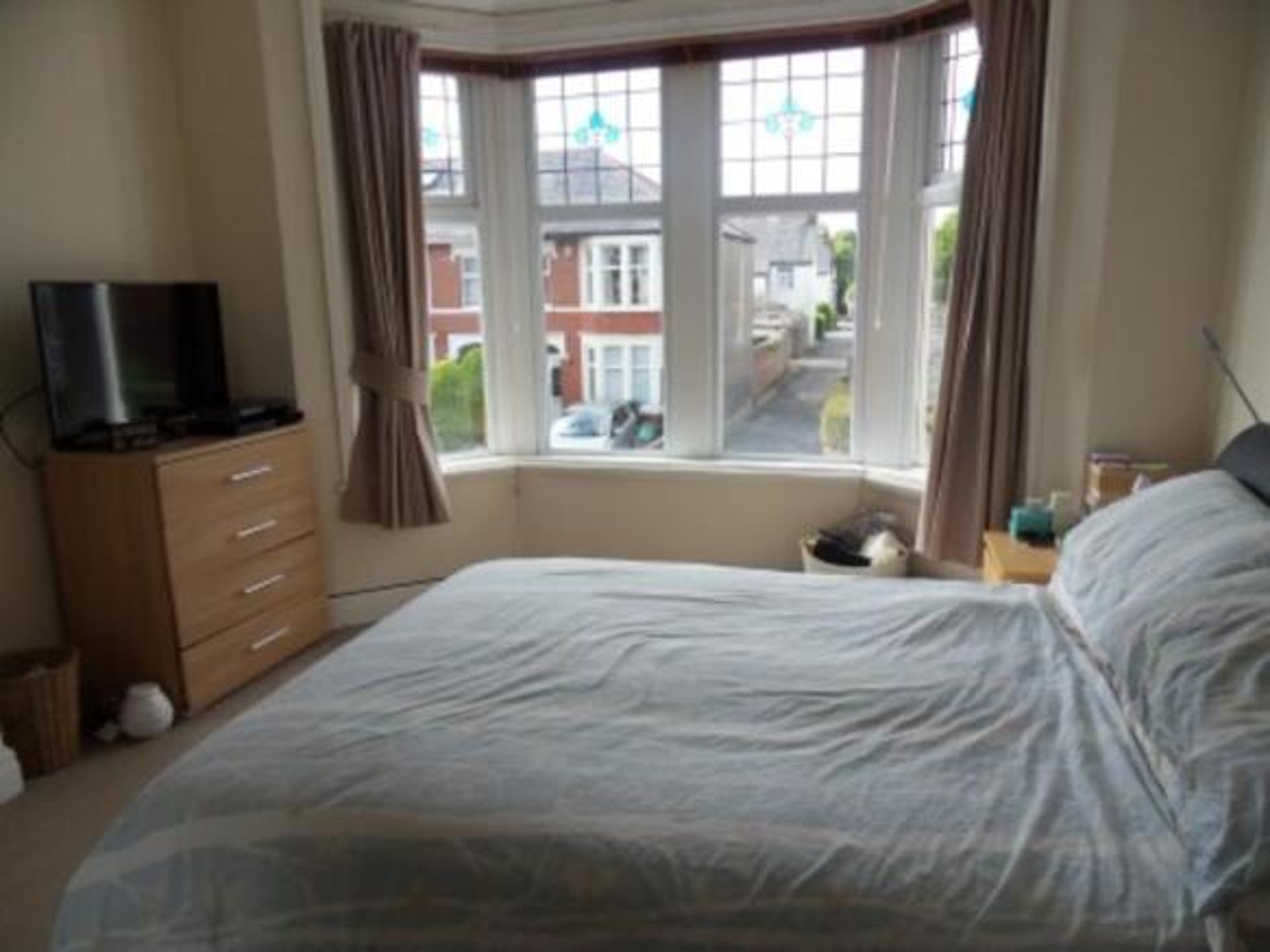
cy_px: 476
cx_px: 635
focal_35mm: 24
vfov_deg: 56.8
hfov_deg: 71.6
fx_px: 880
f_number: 3.3
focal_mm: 4.2
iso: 80
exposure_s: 1/180
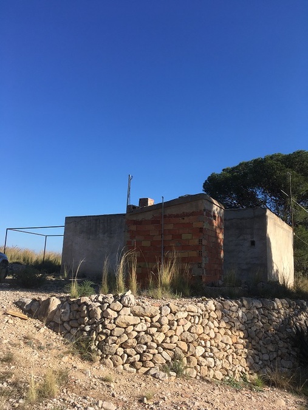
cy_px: 205
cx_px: 154
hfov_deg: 48.3
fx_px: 344
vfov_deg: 61.6
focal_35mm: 29
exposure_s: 1/1399
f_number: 2.2
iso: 25
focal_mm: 4.15
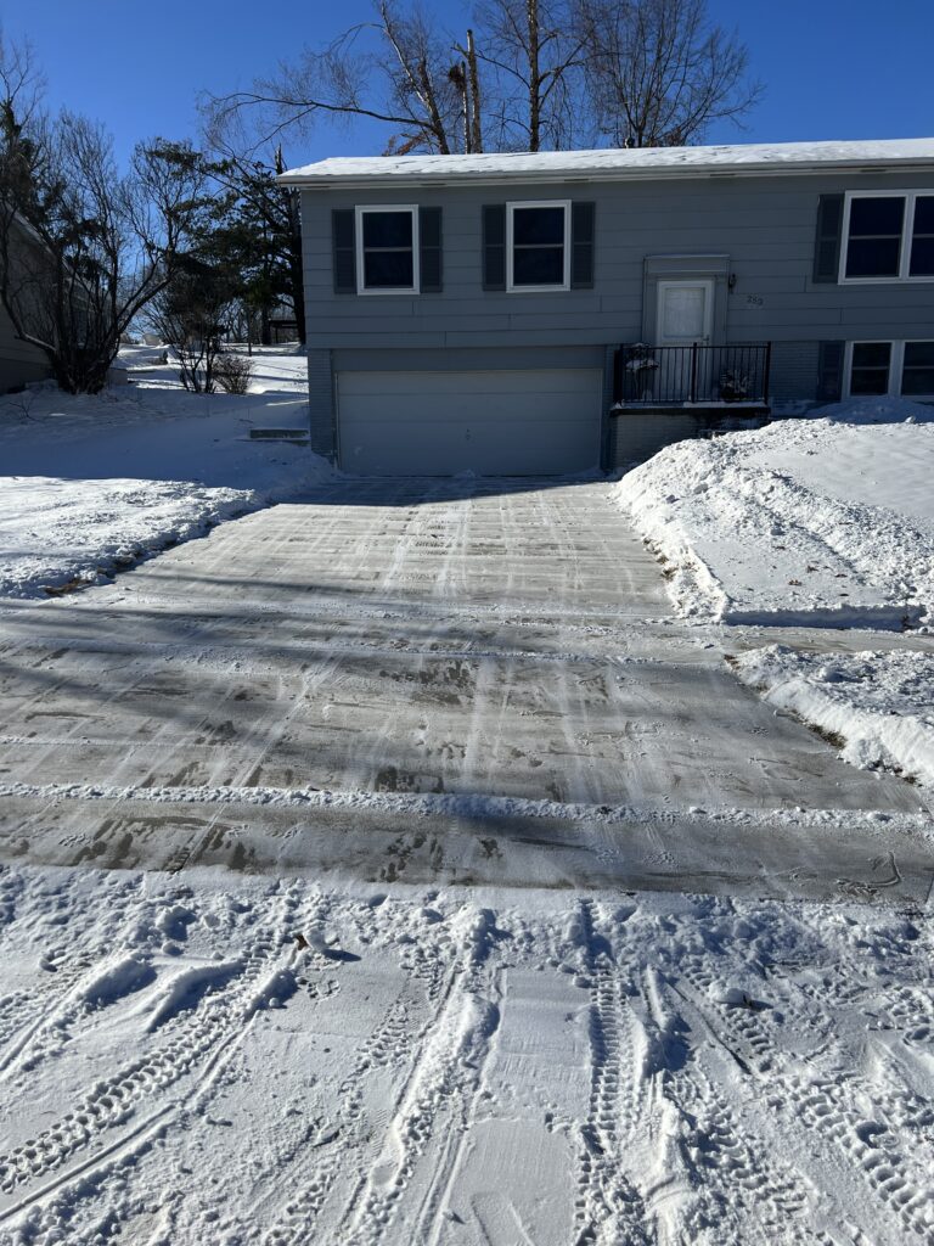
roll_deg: -0.1
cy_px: 623
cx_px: 467
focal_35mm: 26
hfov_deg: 53.1
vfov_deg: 67.3
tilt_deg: -11.6
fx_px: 935
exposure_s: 1/10309
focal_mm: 5.7
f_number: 1.5
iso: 50
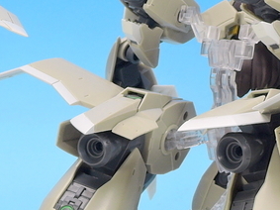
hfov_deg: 9.1
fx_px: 1755
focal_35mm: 217
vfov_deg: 6.8
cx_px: -4
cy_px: 94
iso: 80
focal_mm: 12.8
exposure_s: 1
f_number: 7.3
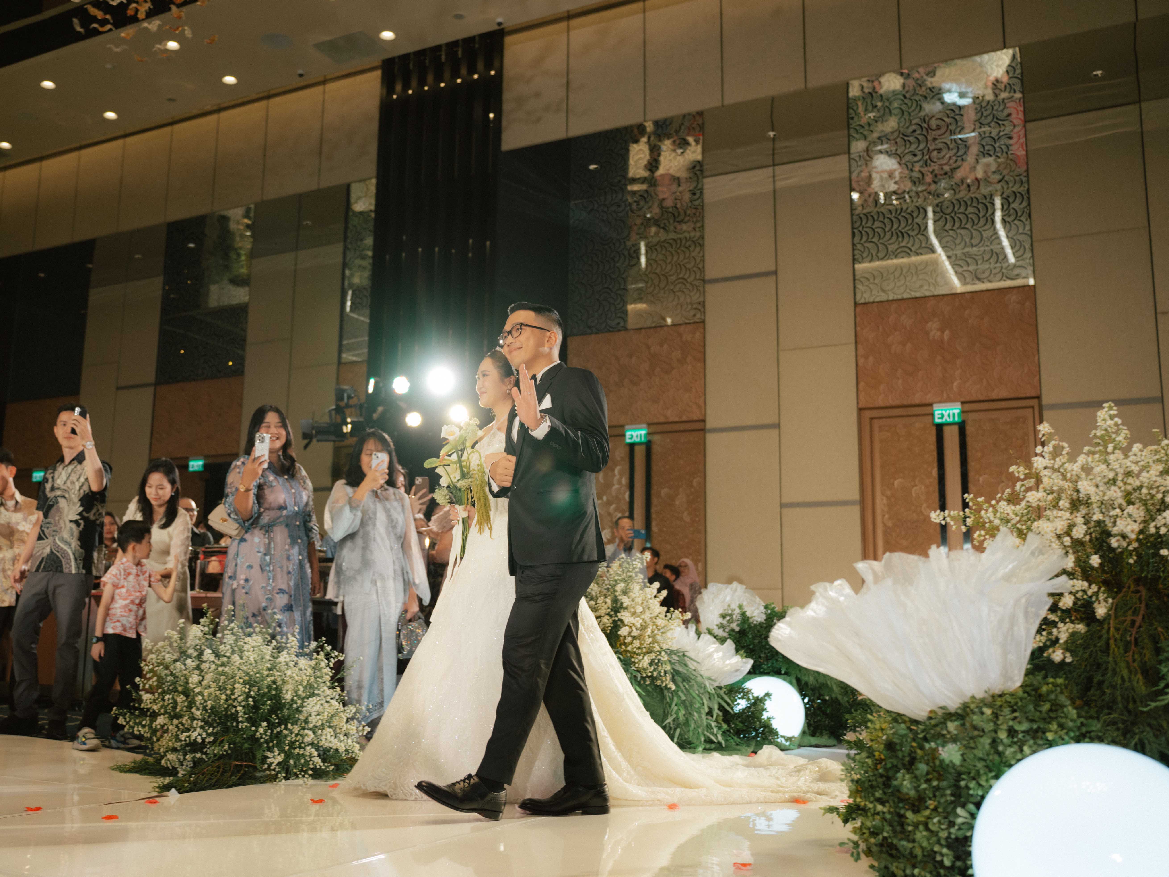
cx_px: 508
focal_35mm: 33
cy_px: 441
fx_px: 1114
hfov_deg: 55.2
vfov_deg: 42.9
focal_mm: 30
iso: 400
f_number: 2.8
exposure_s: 1/125
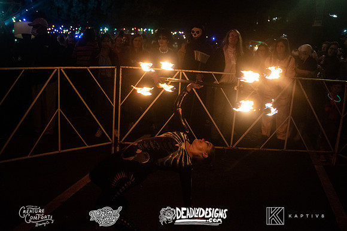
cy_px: 116
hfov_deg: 54.4
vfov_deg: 37.9
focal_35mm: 35
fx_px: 337
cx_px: 174
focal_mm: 35
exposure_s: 1/250
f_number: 3.5
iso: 2000
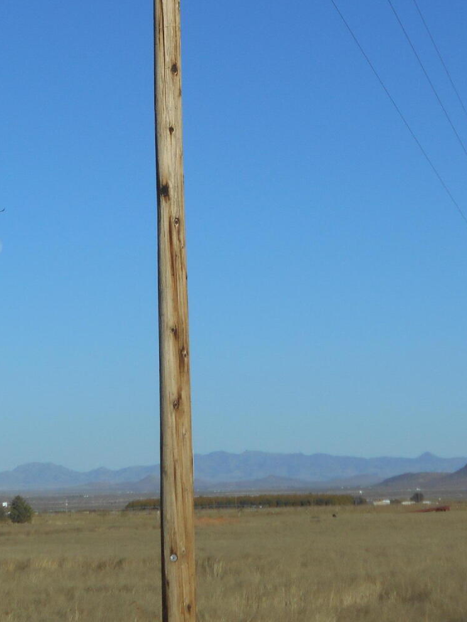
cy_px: 40
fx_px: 2033
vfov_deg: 17.1
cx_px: 168
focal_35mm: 113
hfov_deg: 13.1
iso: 80
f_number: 4.9
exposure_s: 1/1000
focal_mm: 10
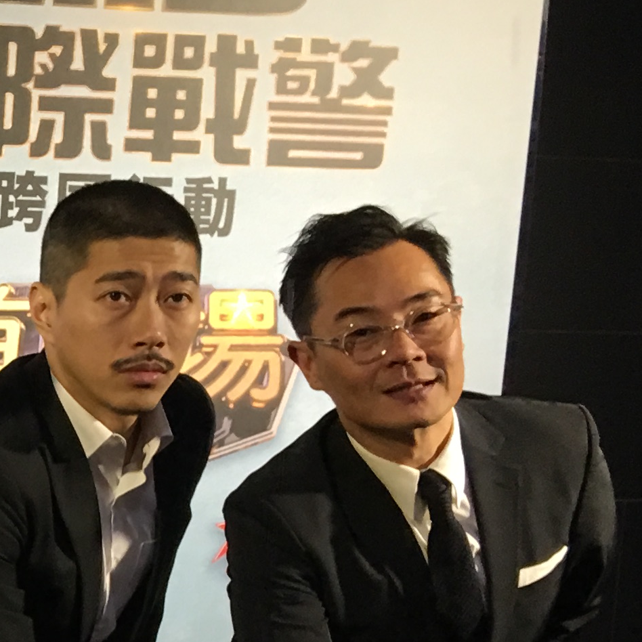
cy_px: 684
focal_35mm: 109
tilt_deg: -9.1
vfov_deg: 15.6
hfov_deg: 14.6
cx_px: -395
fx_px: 2287
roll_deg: -1.4
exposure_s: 1/30
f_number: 2.2
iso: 40
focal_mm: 4.15
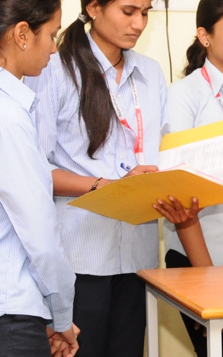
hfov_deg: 10.9
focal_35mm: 108
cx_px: 474
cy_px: 145
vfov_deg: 19.3
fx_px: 1047
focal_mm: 21
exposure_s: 1/60
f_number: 5.6
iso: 1250
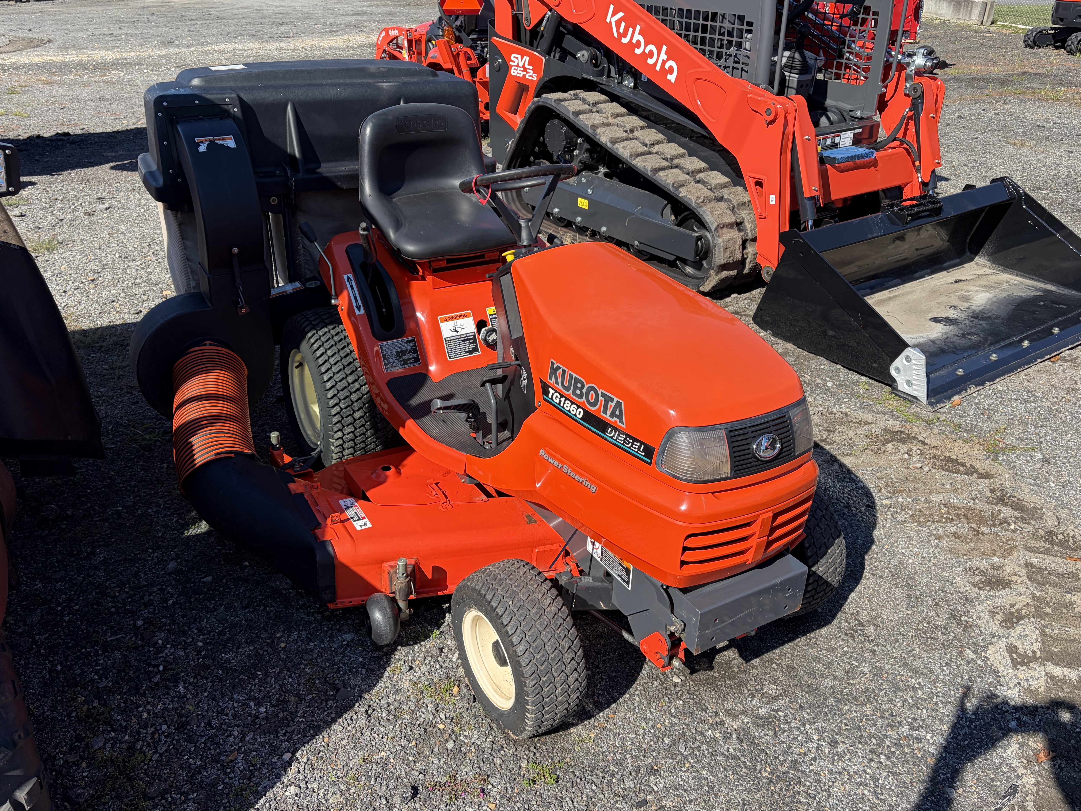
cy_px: 380
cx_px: 534
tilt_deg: -23.2
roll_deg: +0.3
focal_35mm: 29
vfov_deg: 48.2
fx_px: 906
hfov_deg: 61.7
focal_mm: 5.96
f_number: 1.6
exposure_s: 1/2208
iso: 50
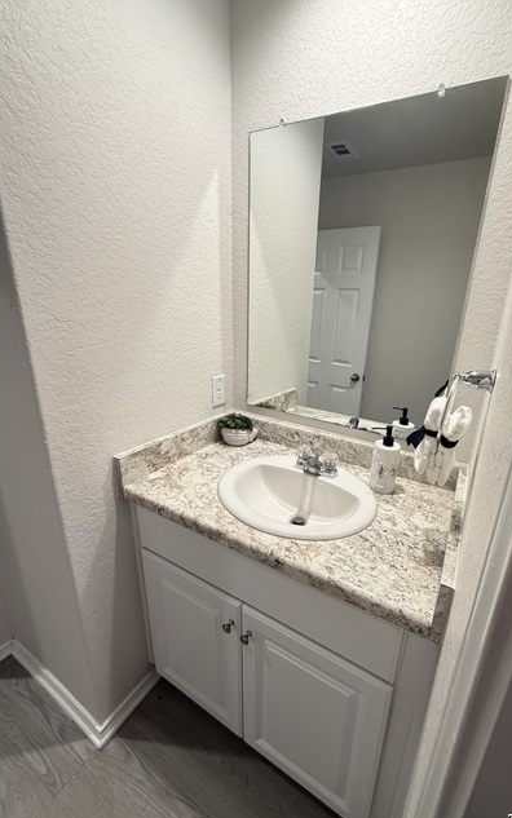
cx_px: 300
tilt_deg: -17.5
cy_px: 412
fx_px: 335
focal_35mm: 15
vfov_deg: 101.4
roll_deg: -2.3
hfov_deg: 74.2
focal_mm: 2.22
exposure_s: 1/120
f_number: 2.2
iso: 200
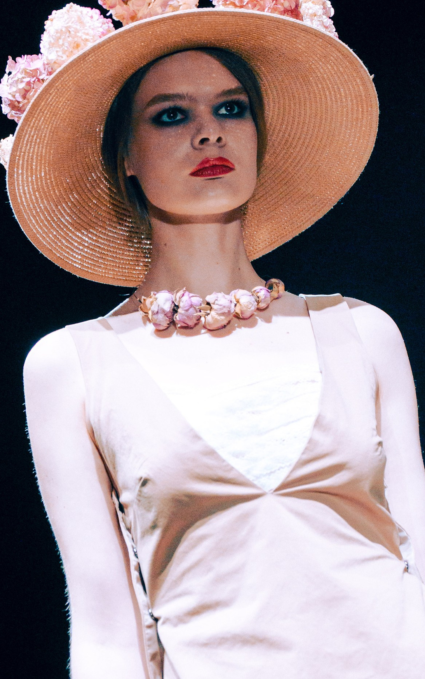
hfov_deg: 6.6
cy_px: 414
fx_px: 3687
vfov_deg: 10.5
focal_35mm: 199
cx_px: 165
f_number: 2.8
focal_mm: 89
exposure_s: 1/320
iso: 2500
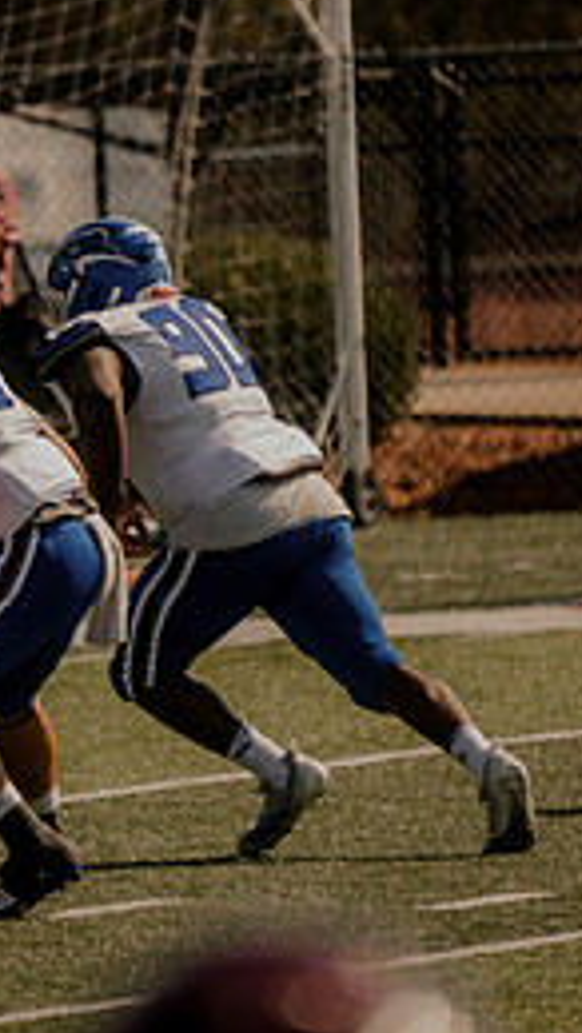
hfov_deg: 1.6
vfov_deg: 2.8
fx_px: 20926
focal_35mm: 764
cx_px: 58
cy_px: 355
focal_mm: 420
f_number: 6.3
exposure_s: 1/400
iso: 125
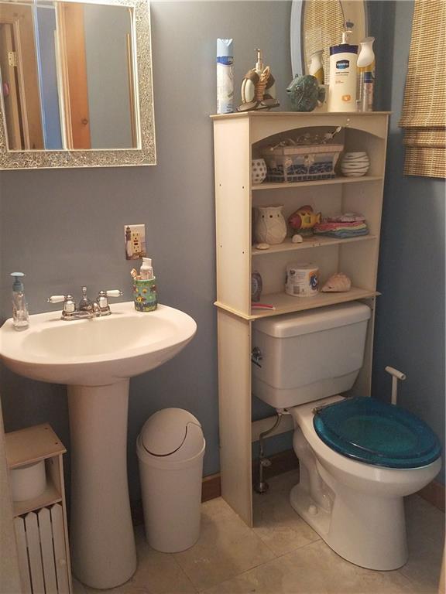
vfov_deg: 67.3
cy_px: 297
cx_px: 223
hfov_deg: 53.1
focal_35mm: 26
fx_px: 447
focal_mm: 4.2
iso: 200
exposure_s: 1/24
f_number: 1.7
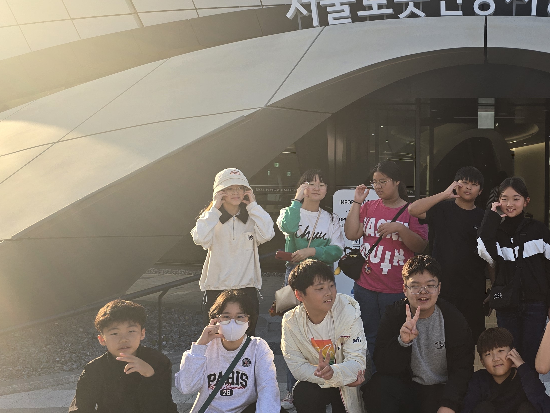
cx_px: 473
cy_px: 182
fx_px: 667
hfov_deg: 41.9
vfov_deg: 34.3
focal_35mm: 42
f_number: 1.7
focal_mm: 6.3
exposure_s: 1/245
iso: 12
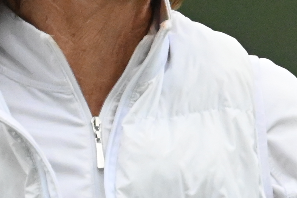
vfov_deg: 0.4
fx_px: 25441
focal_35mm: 3084
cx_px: 239
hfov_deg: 0.7
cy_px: 82
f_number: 5.6
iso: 6400
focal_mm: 400
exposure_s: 1/3200
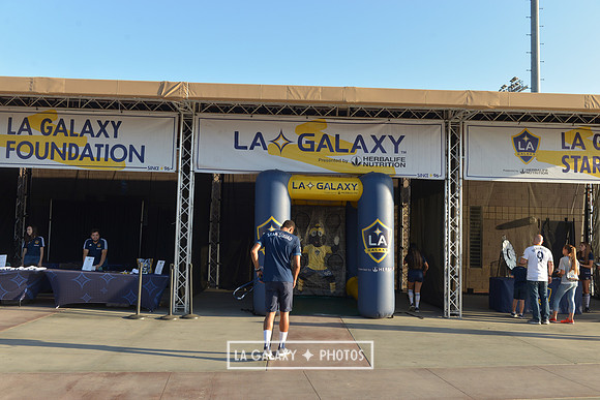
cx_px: 300
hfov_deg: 60.3
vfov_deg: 42.3
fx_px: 517
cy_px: 200
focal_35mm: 31
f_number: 7.1
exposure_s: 1/200
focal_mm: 31
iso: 200
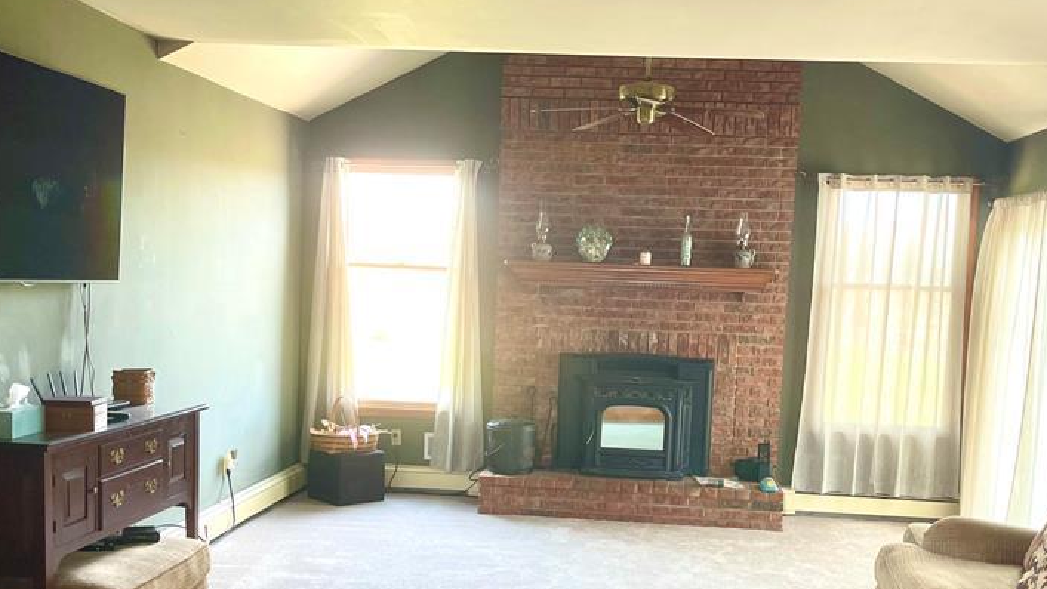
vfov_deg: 28.8
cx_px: 558
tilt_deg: -7.1
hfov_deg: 49.4
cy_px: 410
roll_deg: -2.2
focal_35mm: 41
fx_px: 1138
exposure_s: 1/117
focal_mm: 5.1
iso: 125
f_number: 1.6
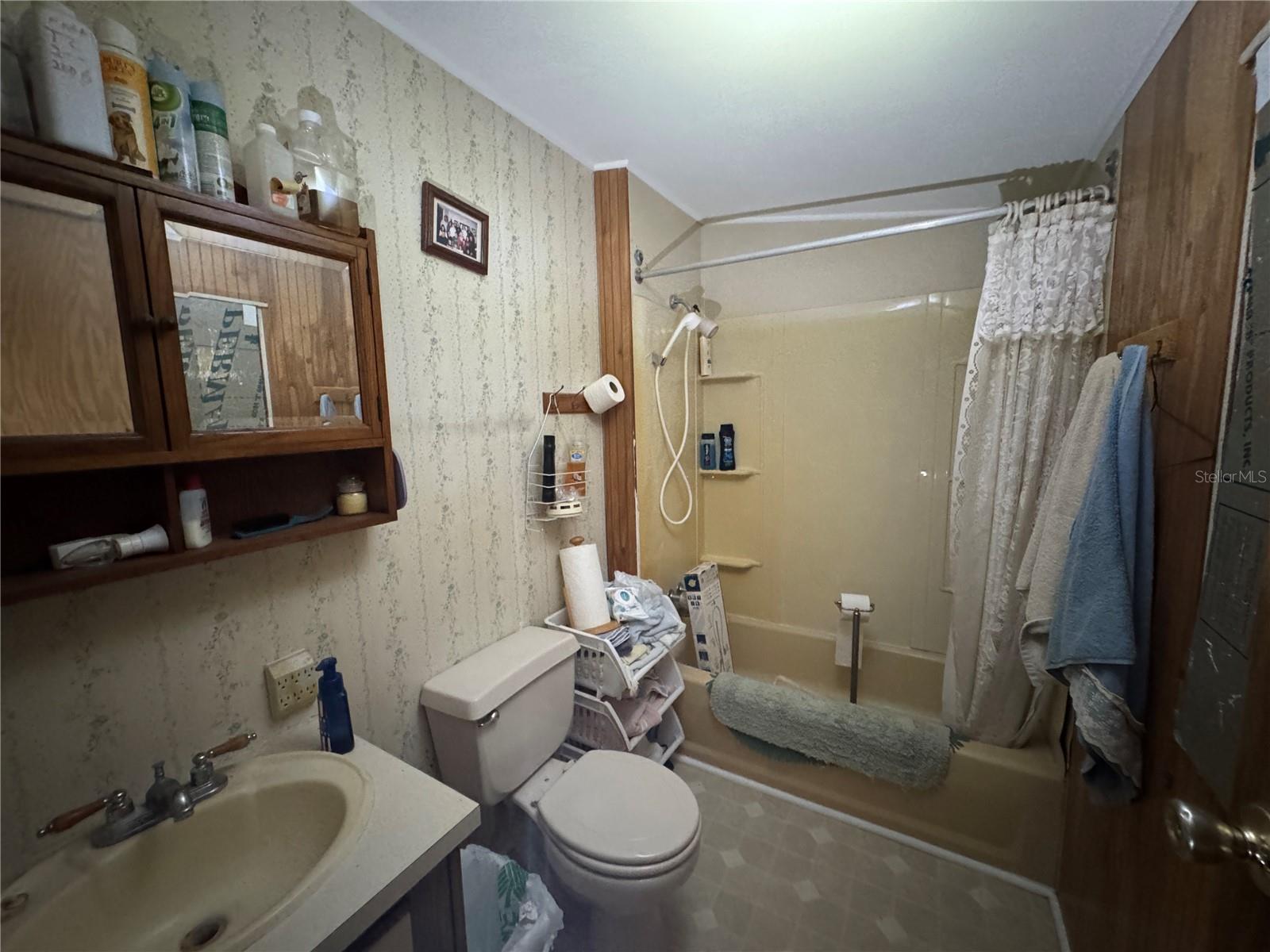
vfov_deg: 85.7
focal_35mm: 14
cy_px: 476
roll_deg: +0.6
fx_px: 514
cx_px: 635
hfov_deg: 102.1
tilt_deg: -8.7
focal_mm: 2.22
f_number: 2.2
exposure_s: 1/41
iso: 1250
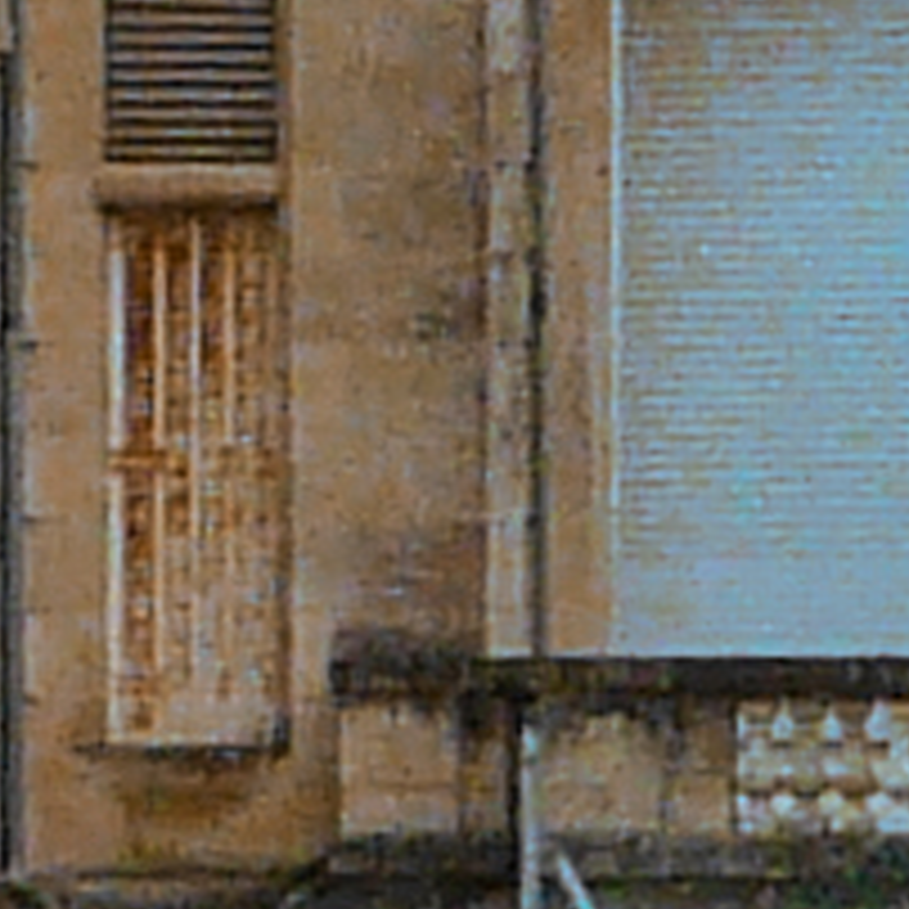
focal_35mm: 1755
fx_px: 52140
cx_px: -2430
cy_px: -1431
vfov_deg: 1.0
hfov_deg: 1.0
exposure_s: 1/200
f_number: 5.6
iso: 100
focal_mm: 20.2
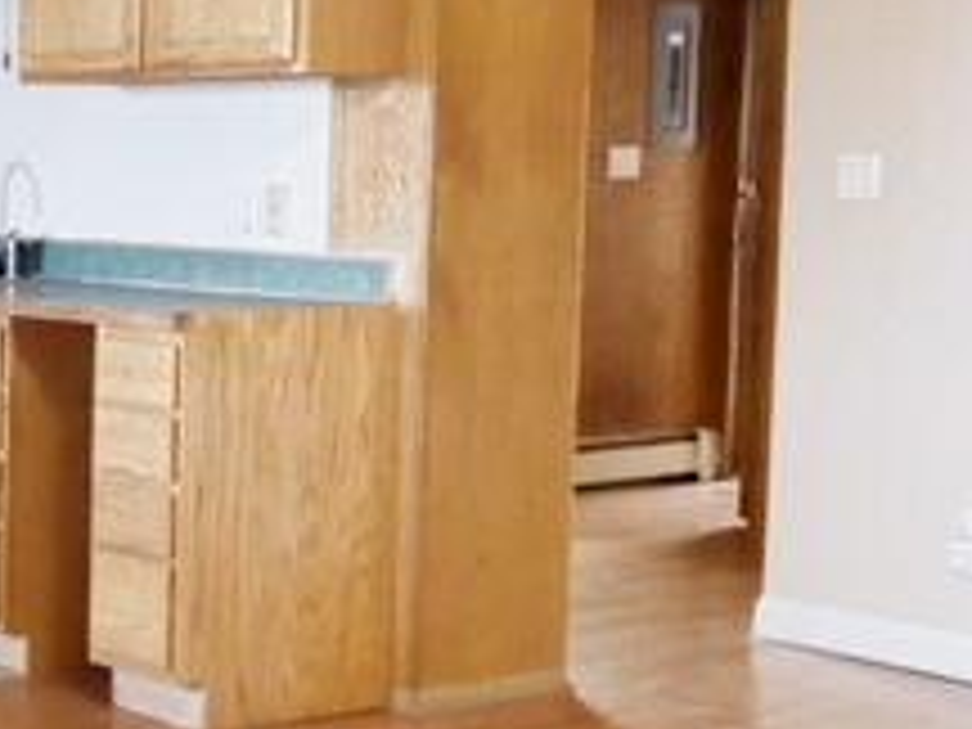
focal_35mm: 83
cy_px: 378
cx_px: -243
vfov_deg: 17.8
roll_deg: -0.9
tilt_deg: -5.5
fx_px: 2331
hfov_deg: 21.6
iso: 160
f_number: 1.8
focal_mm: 4
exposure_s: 1/30
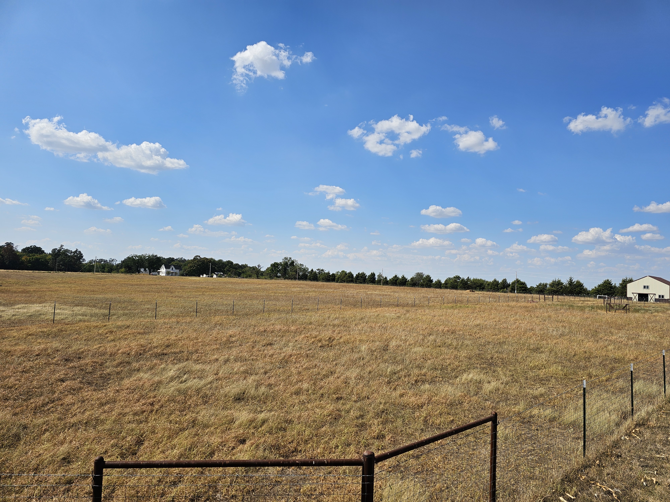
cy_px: 251
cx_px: 335
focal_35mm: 23
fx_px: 445
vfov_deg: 58.9
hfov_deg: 73.9
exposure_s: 1/1391
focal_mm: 6.3
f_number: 1.7
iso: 10
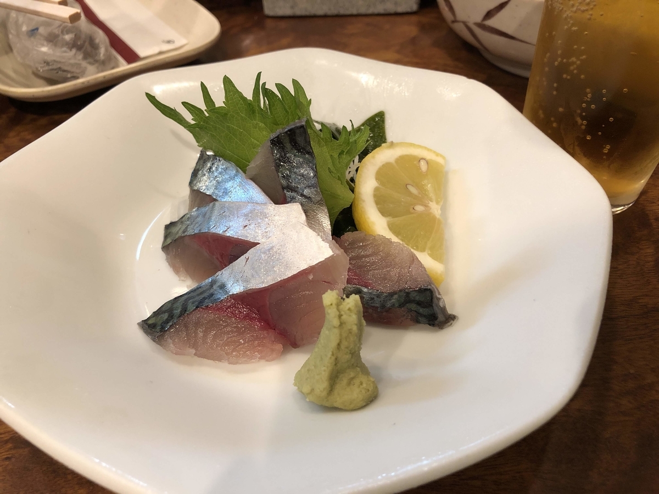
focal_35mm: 28
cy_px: 247
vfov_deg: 49.7
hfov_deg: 63.4
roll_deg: +0.3
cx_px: 330
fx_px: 533
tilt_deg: -44.6
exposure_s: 1/15
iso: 40
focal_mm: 3.99
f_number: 1.8
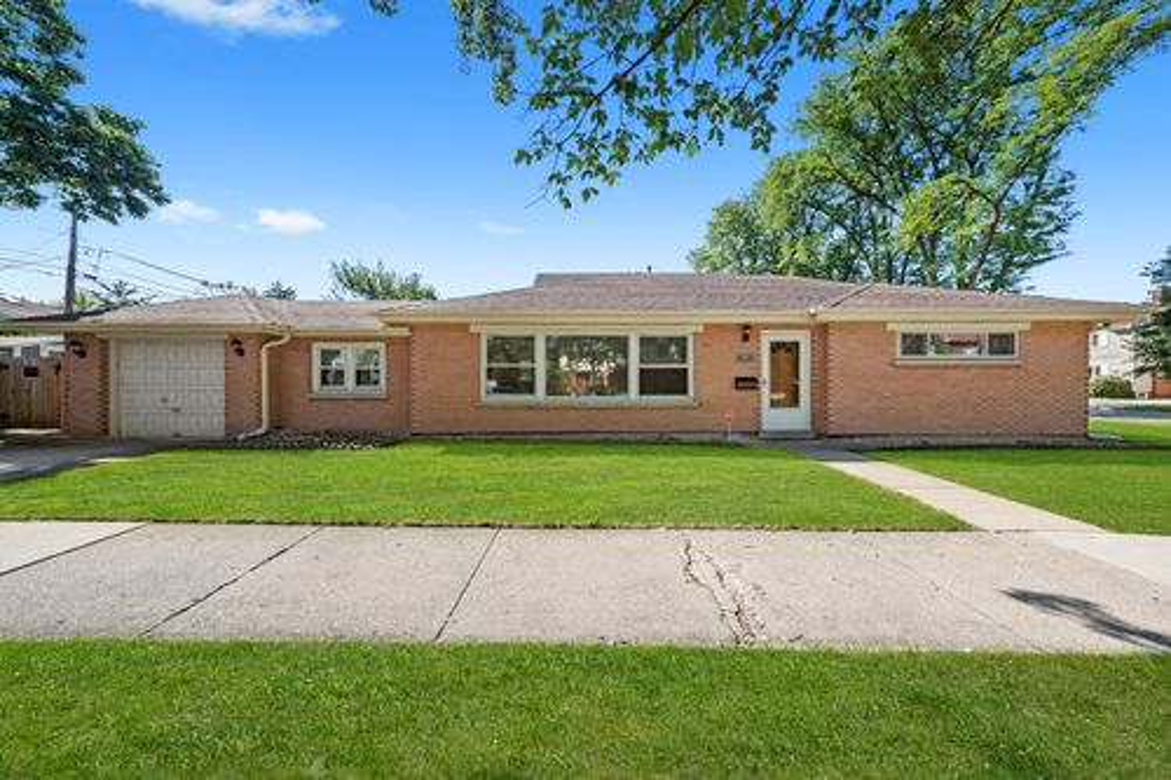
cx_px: 586
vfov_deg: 90.0
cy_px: 390
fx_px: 390
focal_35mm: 12
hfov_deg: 112.6
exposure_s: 1/200
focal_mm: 12
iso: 800
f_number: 14
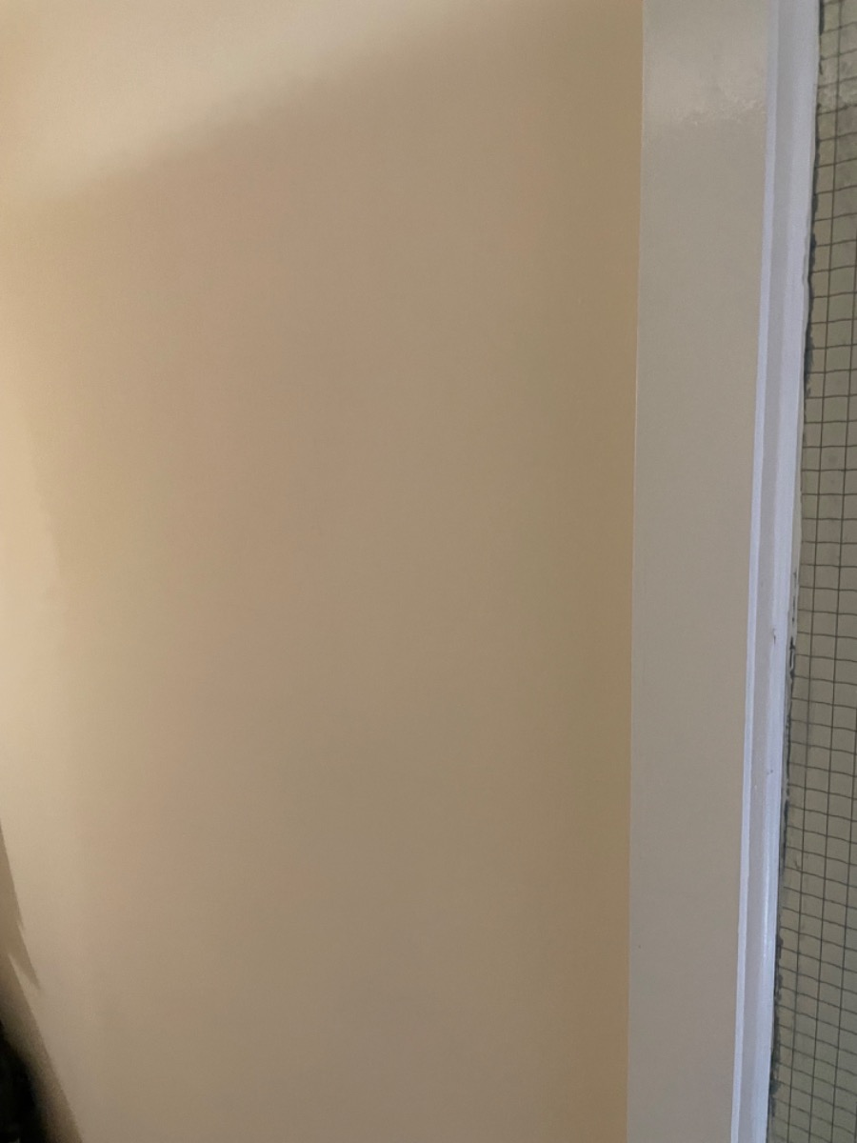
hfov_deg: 53.1
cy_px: 572
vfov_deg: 67.3
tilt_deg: -8.8
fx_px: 858
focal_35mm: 26
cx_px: 428
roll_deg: +2.6
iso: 500
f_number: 1.6
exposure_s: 1/60
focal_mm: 4.2
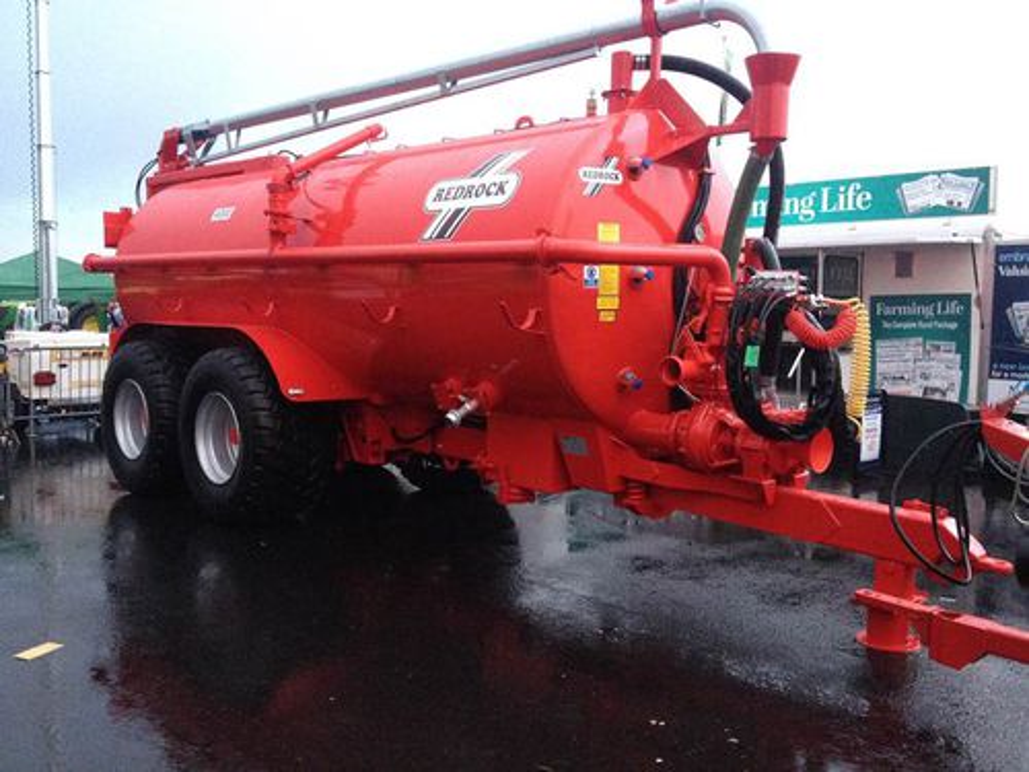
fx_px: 1040
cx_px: 514
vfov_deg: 40.7
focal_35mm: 35
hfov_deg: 52.6
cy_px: 386
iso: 320
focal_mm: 4.28
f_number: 2.4
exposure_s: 1/20
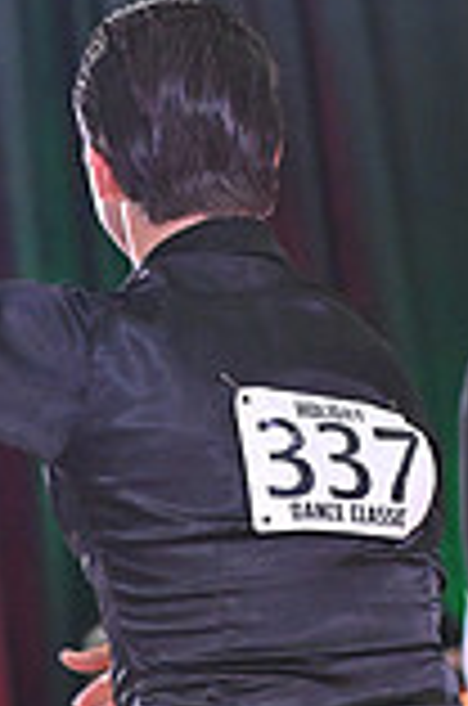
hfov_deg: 3.3
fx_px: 8128
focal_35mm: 415
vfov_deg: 4.9
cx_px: -254
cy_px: 1043
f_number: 5
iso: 4000
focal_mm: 112
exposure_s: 1/320
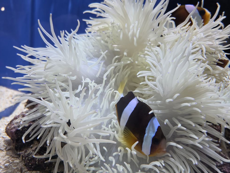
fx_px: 153
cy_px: 86
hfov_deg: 73.9
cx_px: 115
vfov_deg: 58.9
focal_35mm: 23
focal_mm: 6.3
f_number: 1.7
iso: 640
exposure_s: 1/240
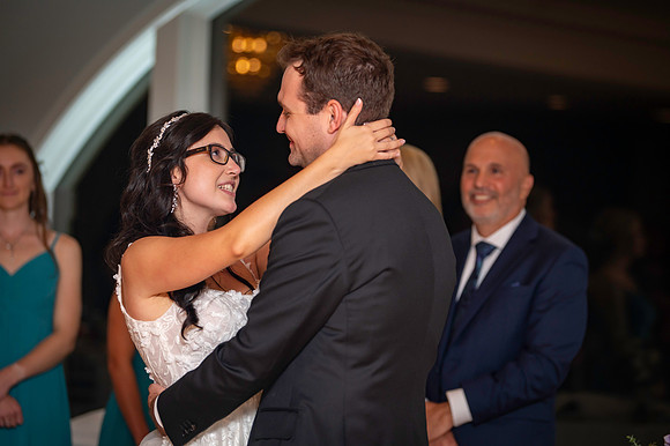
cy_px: 223
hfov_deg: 15.8
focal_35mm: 130
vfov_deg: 10.5
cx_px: 335
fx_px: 2418
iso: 640
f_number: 2.8
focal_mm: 130
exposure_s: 1/160
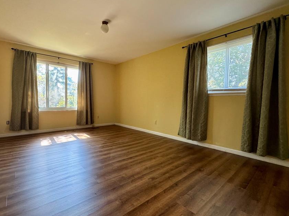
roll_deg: -0.4
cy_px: 108
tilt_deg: -2.6
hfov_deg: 90.6
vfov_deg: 74.7
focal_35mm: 17
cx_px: 127
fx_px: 142
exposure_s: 1/120
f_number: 2.2
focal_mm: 2.22
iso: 320
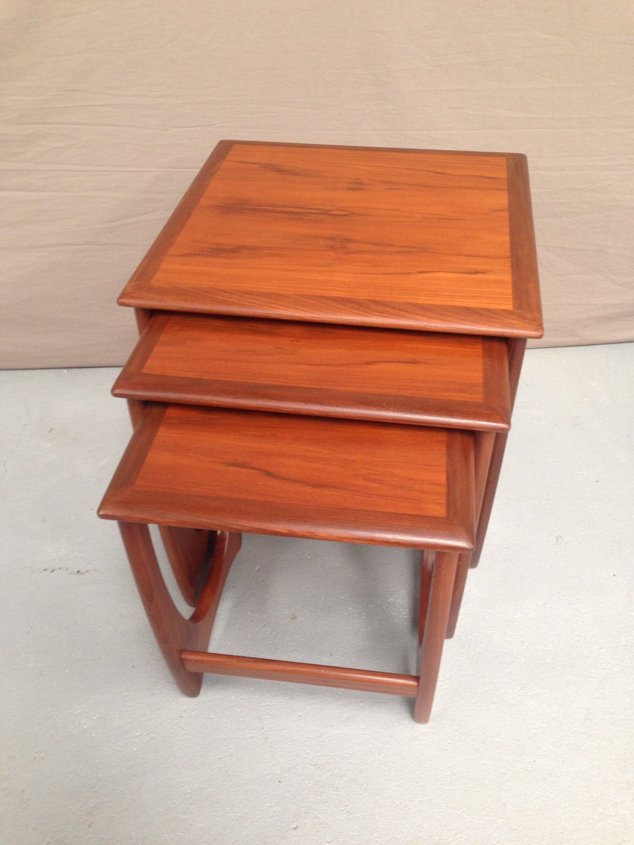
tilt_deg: -38.4
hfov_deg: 42.9
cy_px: 422
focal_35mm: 33
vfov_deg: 55.4
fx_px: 806
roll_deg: +0.4
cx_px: 317
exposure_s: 1/20
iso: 125
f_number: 2.4
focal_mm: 4.12
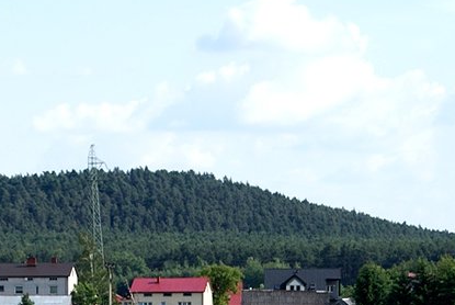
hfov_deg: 10.5
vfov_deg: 7.1
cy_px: 159
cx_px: 116
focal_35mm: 195
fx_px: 2468
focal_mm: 60
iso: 100
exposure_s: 1/160
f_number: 8
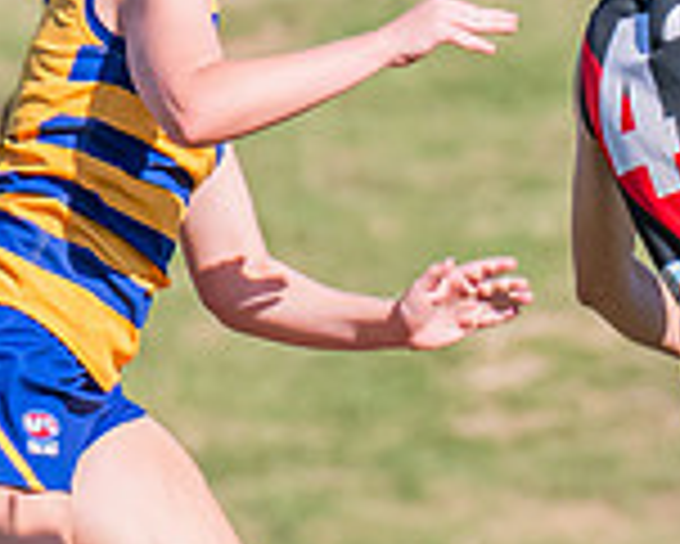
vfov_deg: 0.6
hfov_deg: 0.7
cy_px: 401
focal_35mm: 2789
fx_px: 56166
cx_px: 1005
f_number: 10
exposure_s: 1/1250
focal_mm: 420
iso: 800
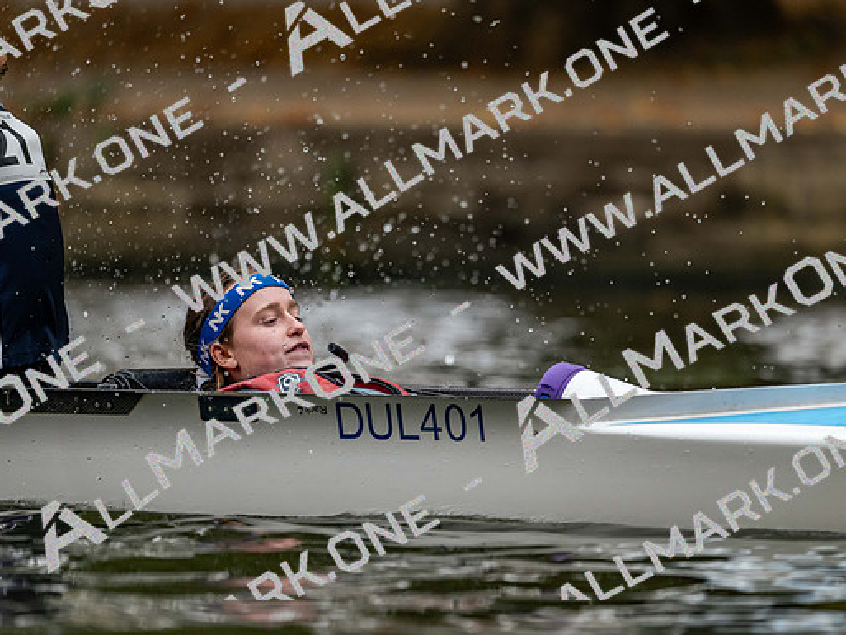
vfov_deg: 3.4
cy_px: 318
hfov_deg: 4.6
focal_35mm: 435
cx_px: 376
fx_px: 10634
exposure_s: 1/2500
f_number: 4.5
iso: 1600
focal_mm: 400
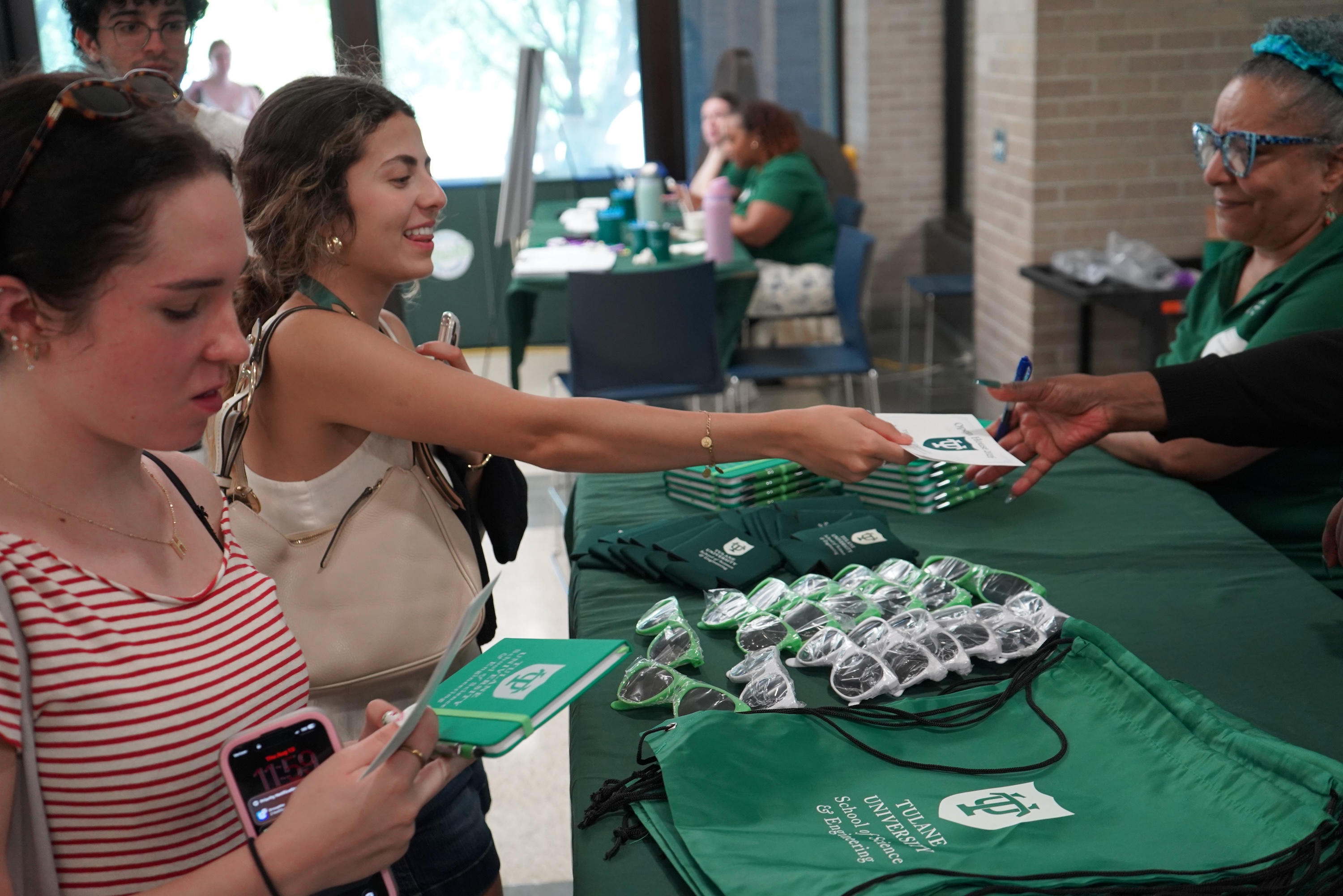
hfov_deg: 47.4
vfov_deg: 32.6
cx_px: 672
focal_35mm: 41
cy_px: 448
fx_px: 1529
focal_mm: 41
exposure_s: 1/160
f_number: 4.5
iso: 3200
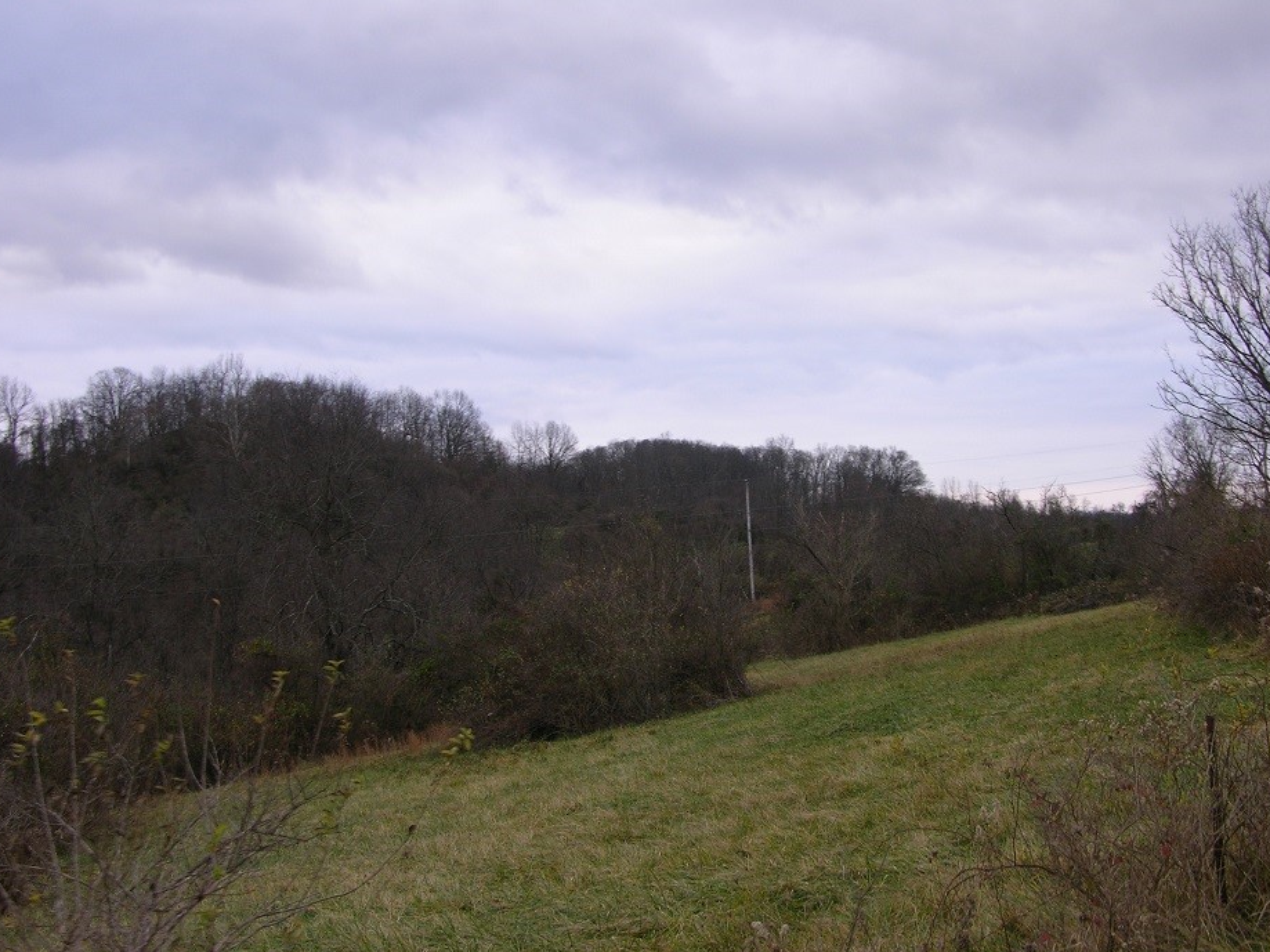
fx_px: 1431
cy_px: 497
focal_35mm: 39
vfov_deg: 36.8
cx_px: 645
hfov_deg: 47.9
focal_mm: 8.9
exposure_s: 1/36
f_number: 3.2
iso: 50
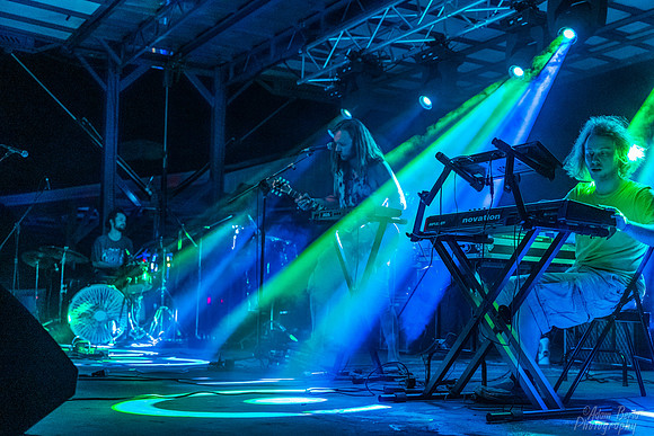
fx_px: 818
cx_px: 327
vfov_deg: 29.9
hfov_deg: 43.6
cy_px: 218
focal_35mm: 45
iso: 6400
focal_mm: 45
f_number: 2.8
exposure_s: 1/160
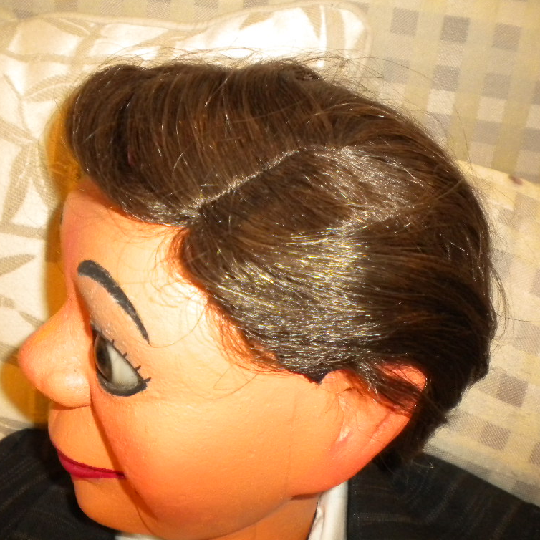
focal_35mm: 42
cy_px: 266
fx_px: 741
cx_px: 221
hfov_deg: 39.9
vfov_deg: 40.0
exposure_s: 1/30
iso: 400
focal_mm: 6.3
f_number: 3.1
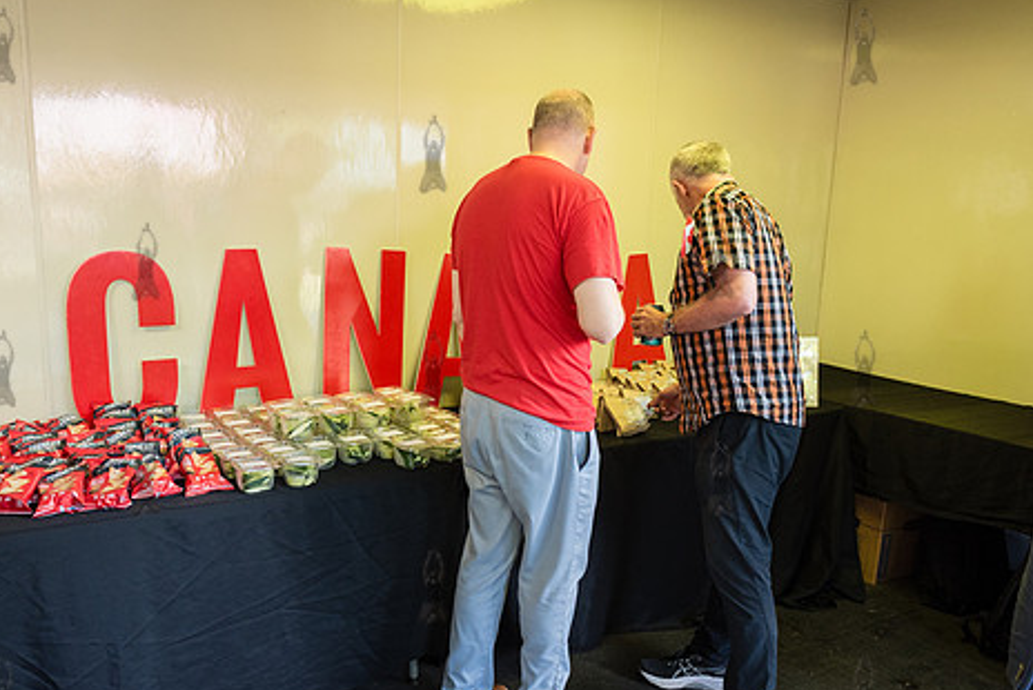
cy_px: 368
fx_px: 861
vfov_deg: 43.6
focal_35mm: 30
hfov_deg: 61.5
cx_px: 432
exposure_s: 1/200
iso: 2000
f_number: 3.2
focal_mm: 24
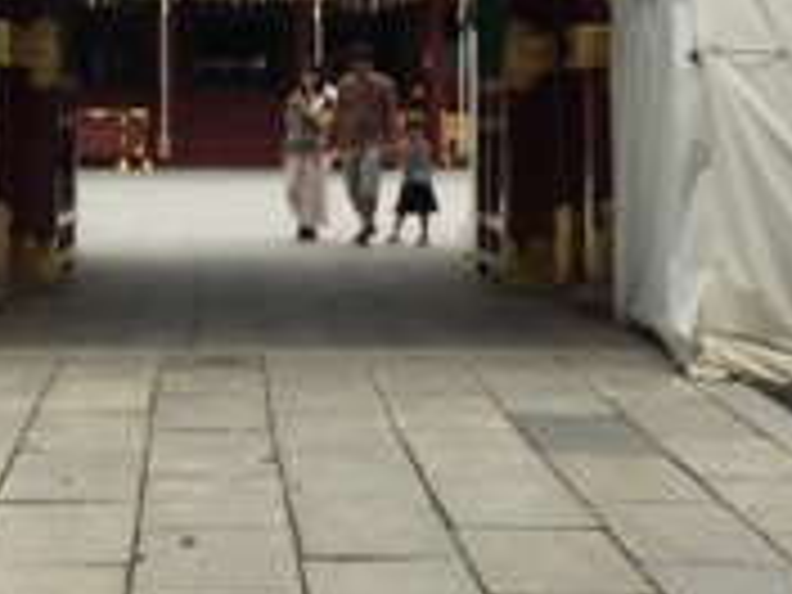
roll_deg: -0.2
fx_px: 2265
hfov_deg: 19.8
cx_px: 320
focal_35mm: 99
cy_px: -72
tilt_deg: +4.4
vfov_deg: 14.6
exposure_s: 1/471
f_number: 2.2
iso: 32
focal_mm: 4.15
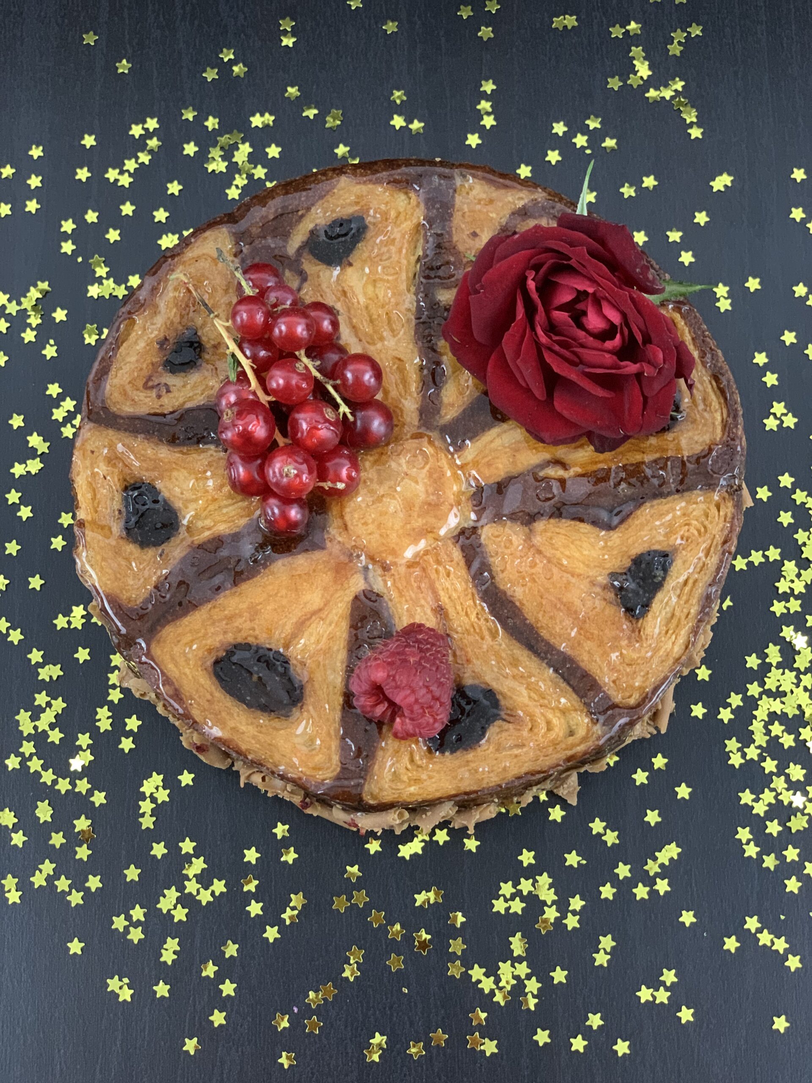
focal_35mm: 52
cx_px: 406
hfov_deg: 28.0
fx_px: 1626
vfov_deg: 36.8
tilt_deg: -76.8
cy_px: 542
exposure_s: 1/33
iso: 320
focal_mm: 6
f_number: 2.4
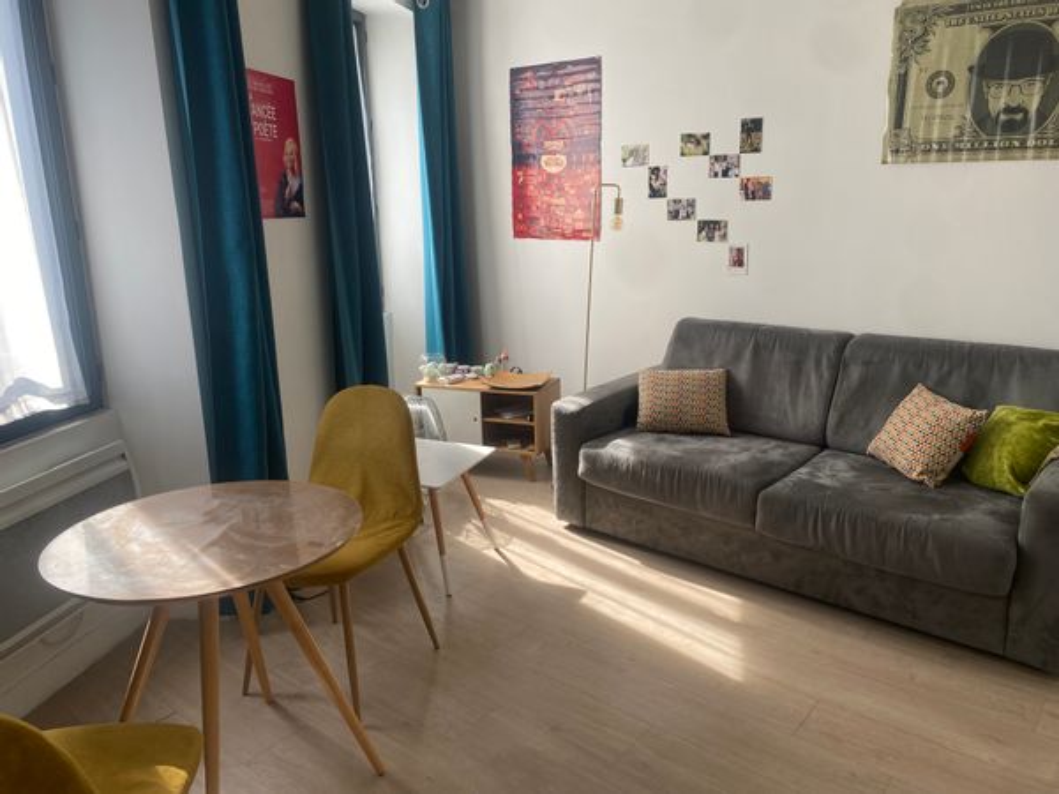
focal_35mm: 26
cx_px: 530
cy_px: 397
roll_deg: +1.1
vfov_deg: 53.1
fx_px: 795
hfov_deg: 67.3
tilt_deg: -15.1
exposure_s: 1/122
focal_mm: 4.25
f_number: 1.8
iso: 40
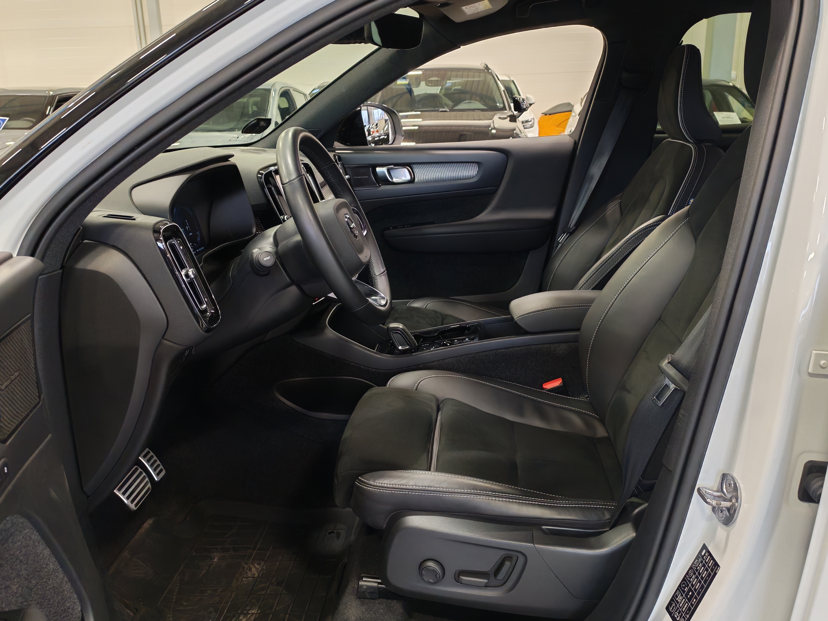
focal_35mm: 31
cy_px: 310
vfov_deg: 45.4
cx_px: 414
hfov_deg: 58.4
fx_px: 742
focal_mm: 6.12
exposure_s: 1/100
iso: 1000
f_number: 1.9
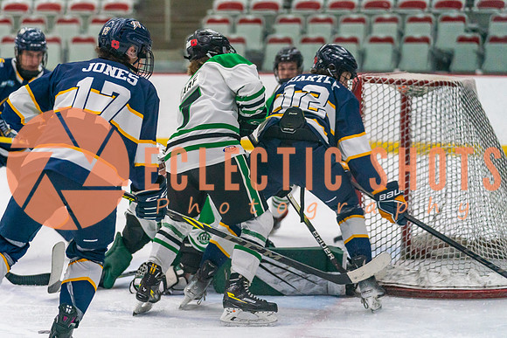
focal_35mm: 140
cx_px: 188
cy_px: 200
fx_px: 1973
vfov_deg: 9.8
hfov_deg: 14.6
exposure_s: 1/1250
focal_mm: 111
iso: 3200
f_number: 2.8
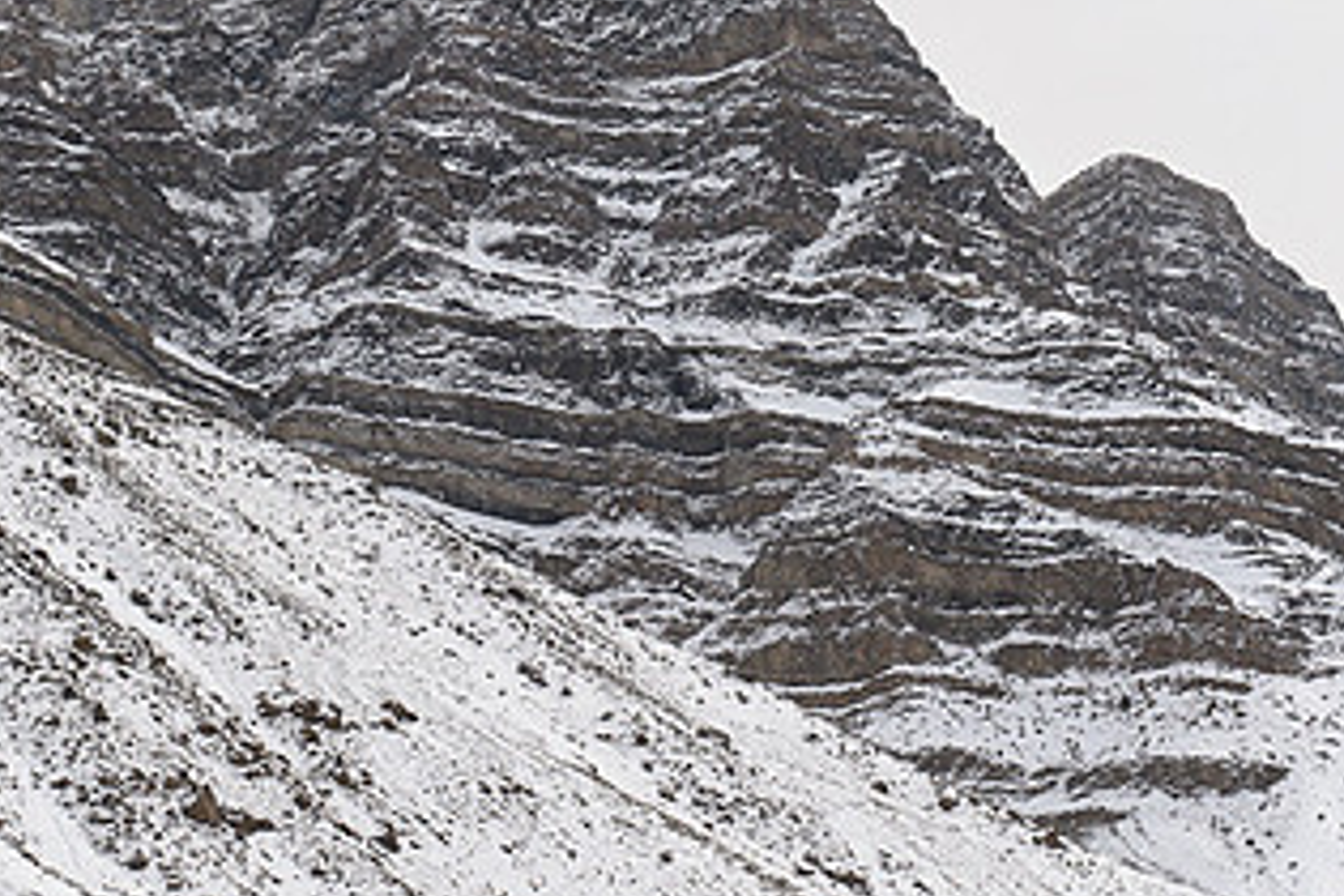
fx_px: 3434
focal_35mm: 92
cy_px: 277
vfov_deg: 14.8
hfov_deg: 22.1
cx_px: 482
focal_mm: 50
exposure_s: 1/1250
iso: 560
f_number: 14
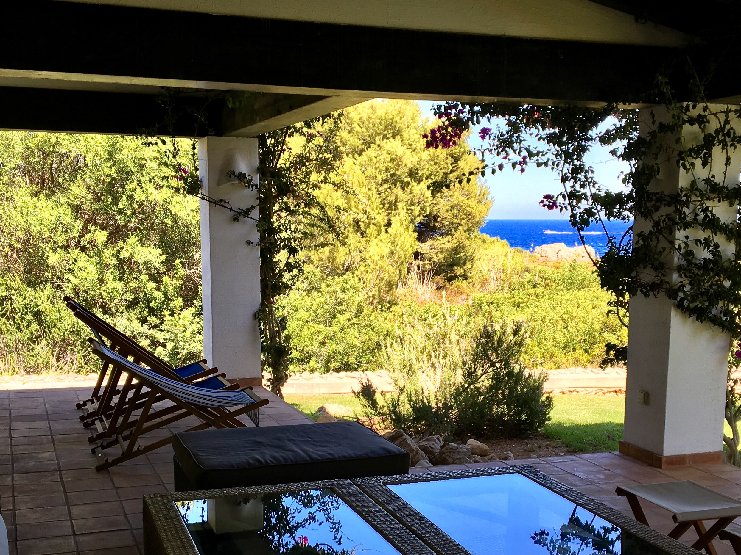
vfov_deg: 30.6
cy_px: 377
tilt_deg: -8.3
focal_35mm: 47
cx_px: 386
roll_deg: +0.3
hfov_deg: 40.4
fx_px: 1006
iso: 25
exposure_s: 1/375
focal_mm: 4.15
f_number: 2.2
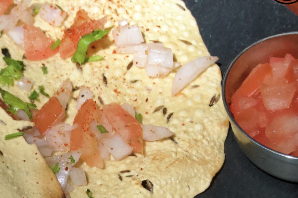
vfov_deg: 5.5
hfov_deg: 8.3
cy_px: 215
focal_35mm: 246
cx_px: -54
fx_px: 2039
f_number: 5.6
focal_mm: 55
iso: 1600
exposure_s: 1/2500
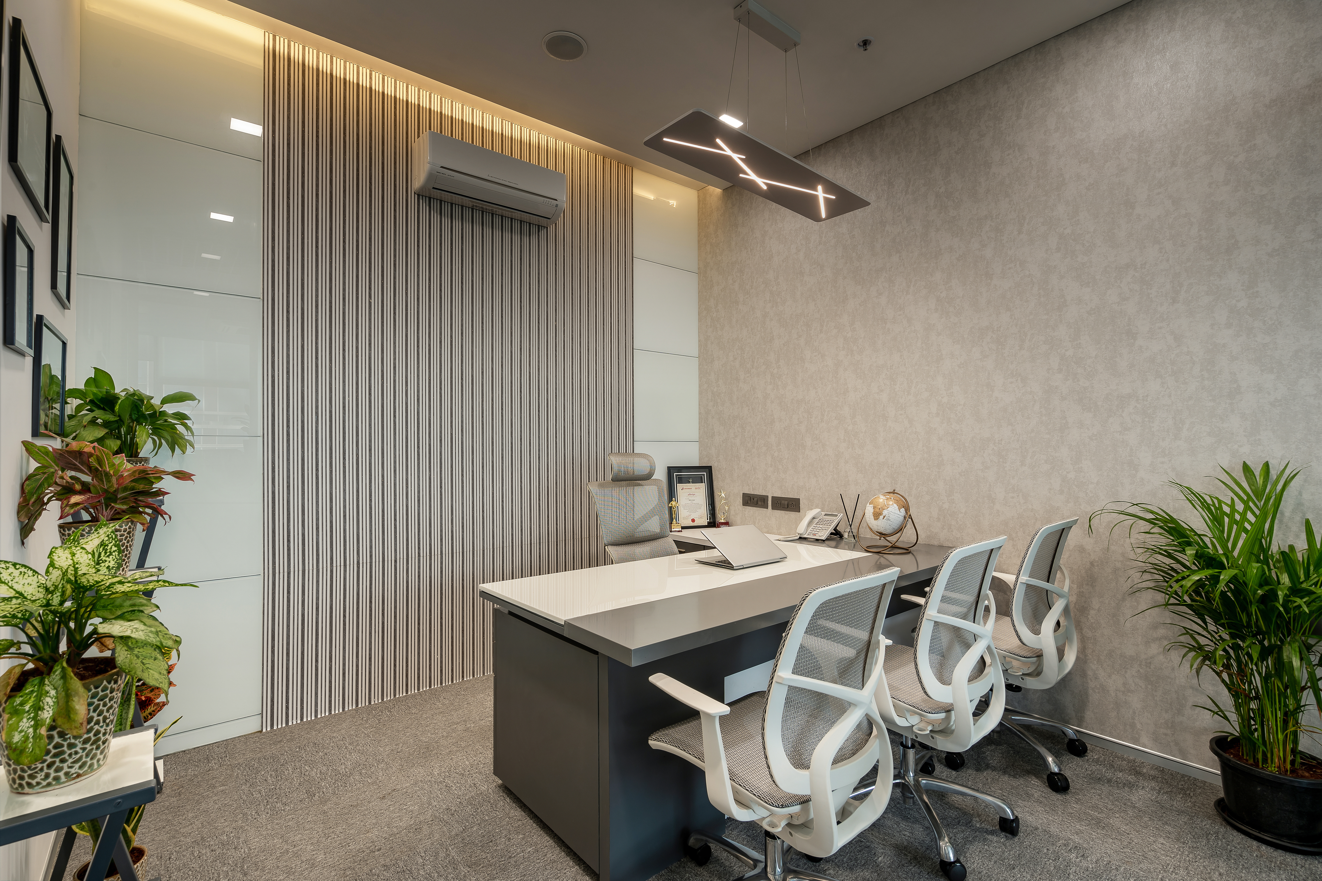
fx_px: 587
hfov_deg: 96.8
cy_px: 440
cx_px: 661
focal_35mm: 16
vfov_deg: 73.7
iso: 200
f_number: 11
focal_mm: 16
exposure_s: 1/2
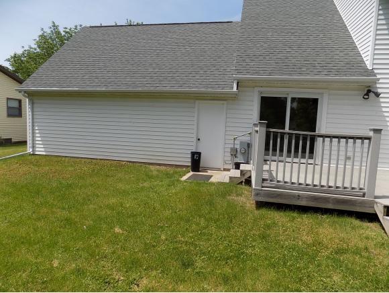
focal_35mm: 23
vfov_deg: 59.0
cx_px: 194
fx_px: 259
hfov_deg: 73.9
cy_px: 146
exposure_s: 1/1250
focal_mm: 4
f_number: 3.1
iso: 80
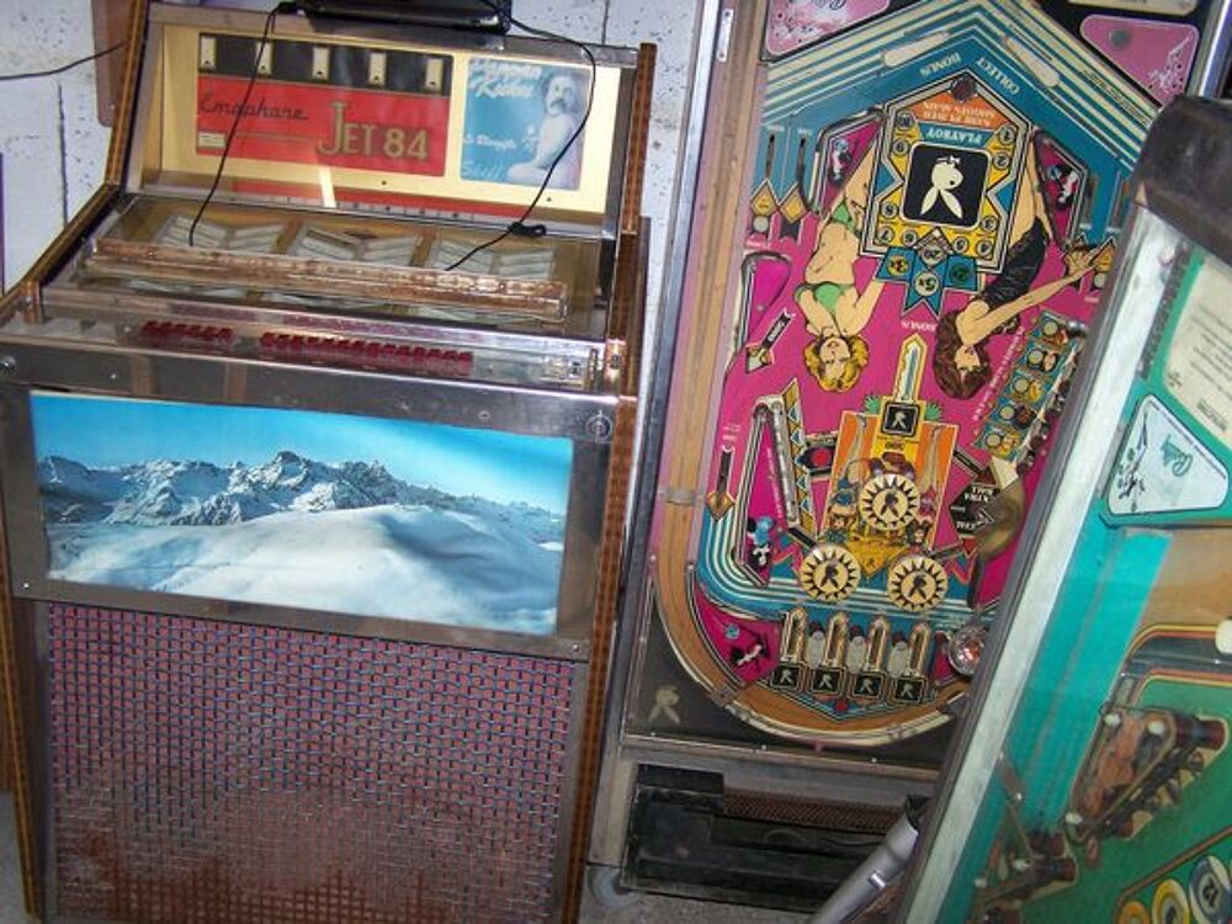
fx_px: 1352
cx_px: 616
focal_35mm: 38
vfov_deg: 37.7
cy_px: 462
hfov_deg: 49.0
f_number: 2.8
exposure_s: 1/60
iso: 80
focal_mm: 6.3
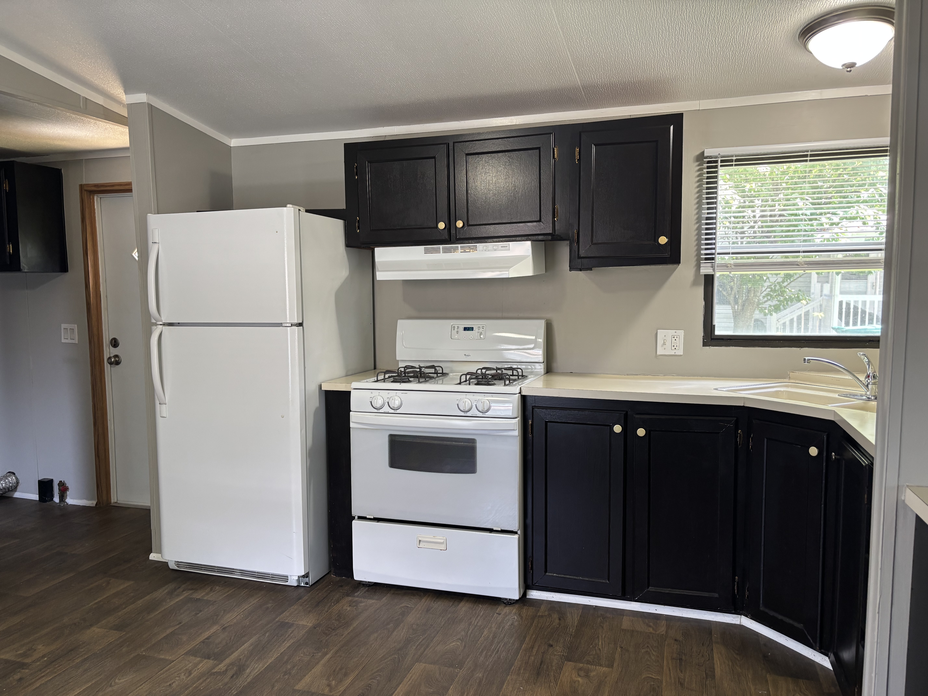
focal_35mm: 26
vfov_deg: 53.1
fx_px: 697
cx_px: 464
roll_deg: -0.8
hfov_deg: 67.3
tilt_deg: -6.0
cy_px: 348
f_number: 1.6
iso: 125
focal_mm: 5.96
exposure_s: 1/60
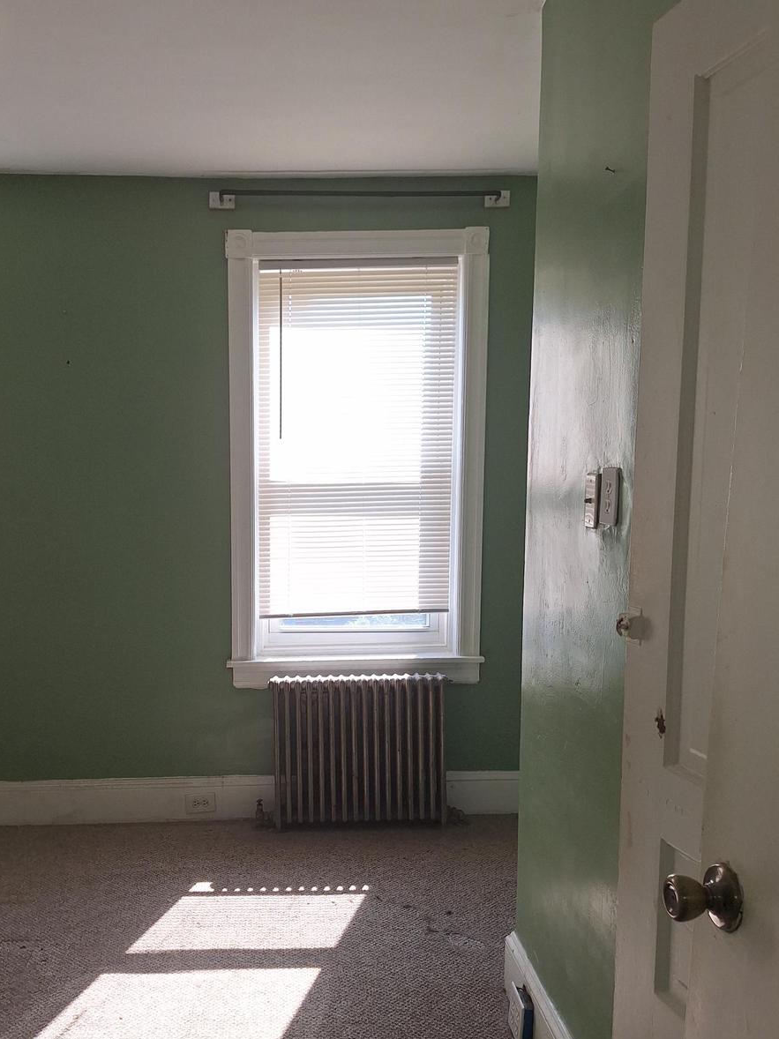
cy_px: 564
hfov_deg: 46.6
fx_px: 900
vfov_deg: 59.9
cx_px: 334
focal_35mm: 30
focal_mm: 5.54
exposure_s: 1/377
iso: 25
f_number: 1.8
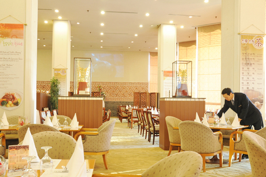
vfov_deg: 35.0
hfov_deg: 50.7
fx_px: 281
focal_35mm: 38
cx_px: 125
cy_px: 98
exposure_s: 1/4
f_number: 8
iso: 800
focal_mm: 25
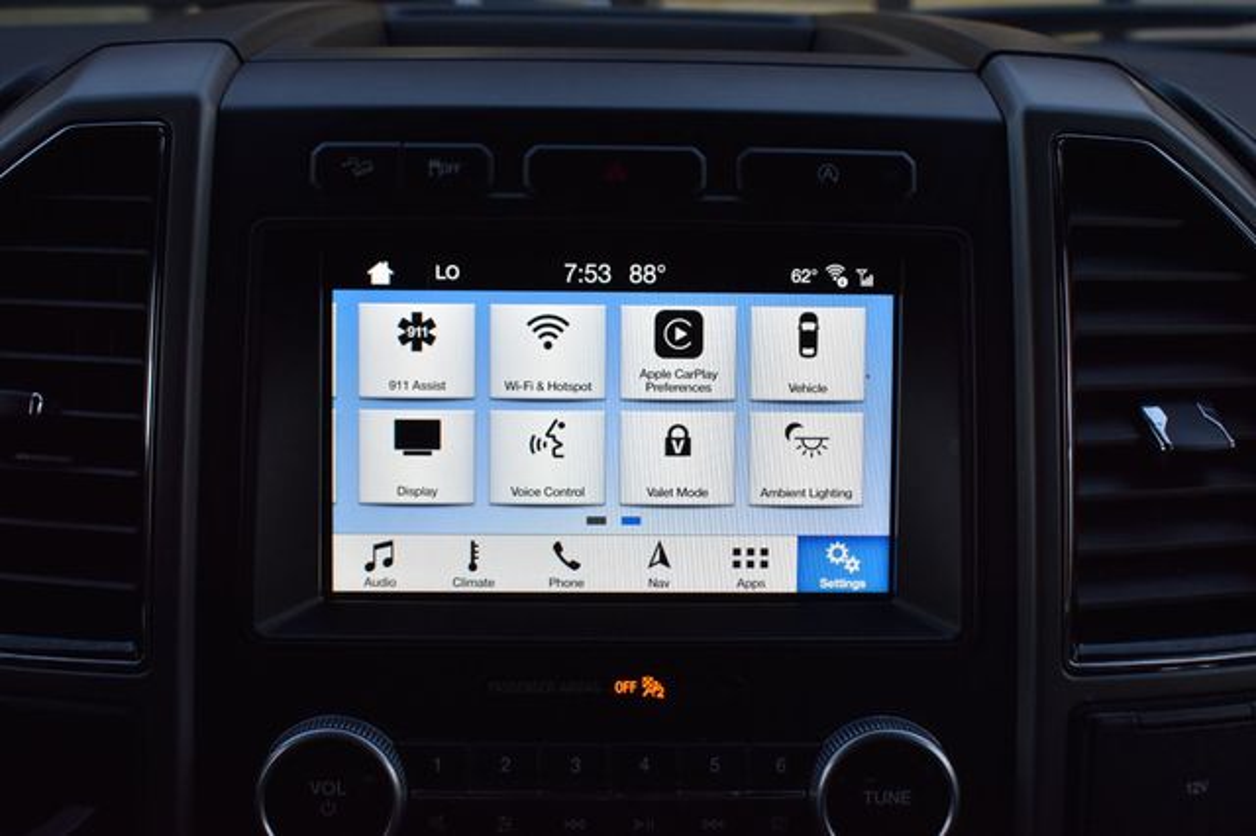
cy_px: 418
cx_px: 628
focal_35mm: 42
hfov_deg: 46.4
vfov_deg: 31.9
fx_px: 1465
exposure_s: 1/125
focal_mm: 28
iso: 400
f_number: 6.3
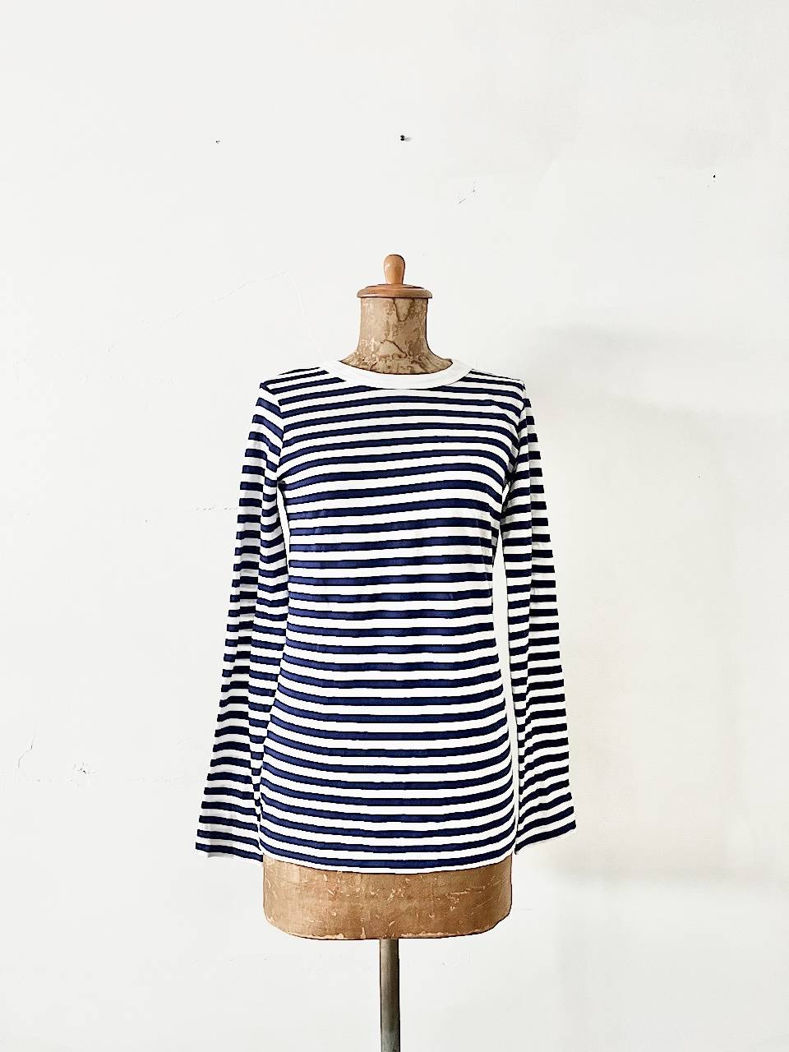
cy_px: 526
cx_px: 394
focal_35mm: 26
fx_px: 790
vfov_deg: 67.3
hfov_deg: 53.1
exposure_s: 1/60
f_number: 1.6
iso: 400
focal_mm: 5.1
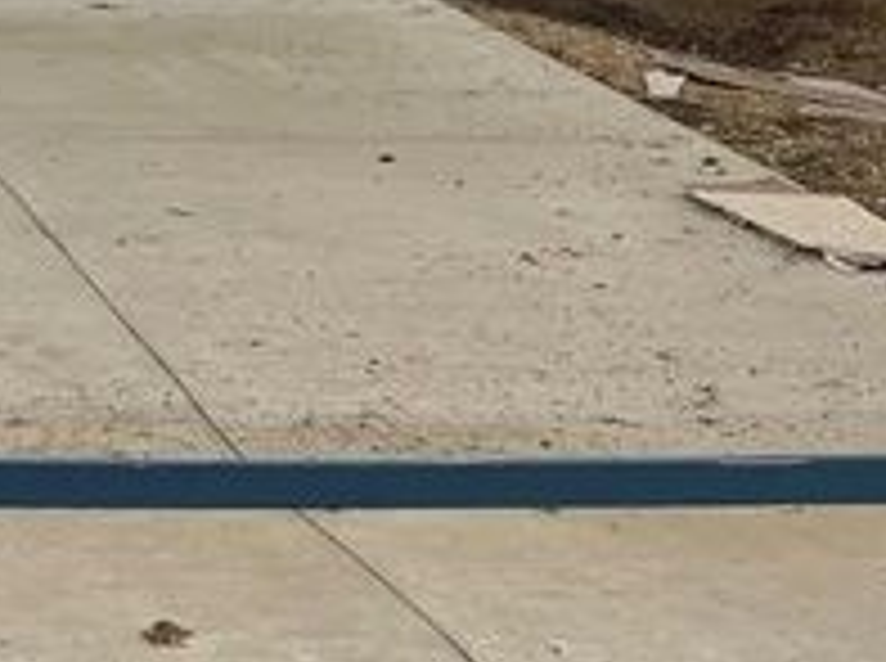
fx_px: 3194
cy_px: -378
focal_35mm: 125
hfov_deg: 14.1
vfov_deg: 11.3
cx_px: -684
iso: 80
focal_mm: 6.76
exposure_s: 1/322
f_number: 1.78
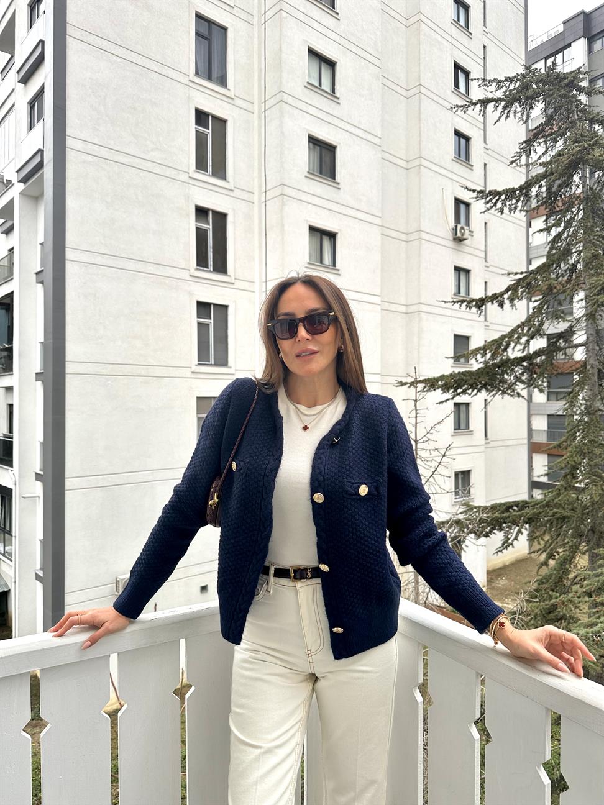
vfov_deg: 71.6
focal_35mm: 24
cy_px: 402
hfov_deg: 56.8
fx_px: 558
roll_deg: -0.8
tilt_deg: +1.4
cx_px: 302
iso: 80
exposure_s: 1/364
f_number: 1.78
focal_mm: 6.86
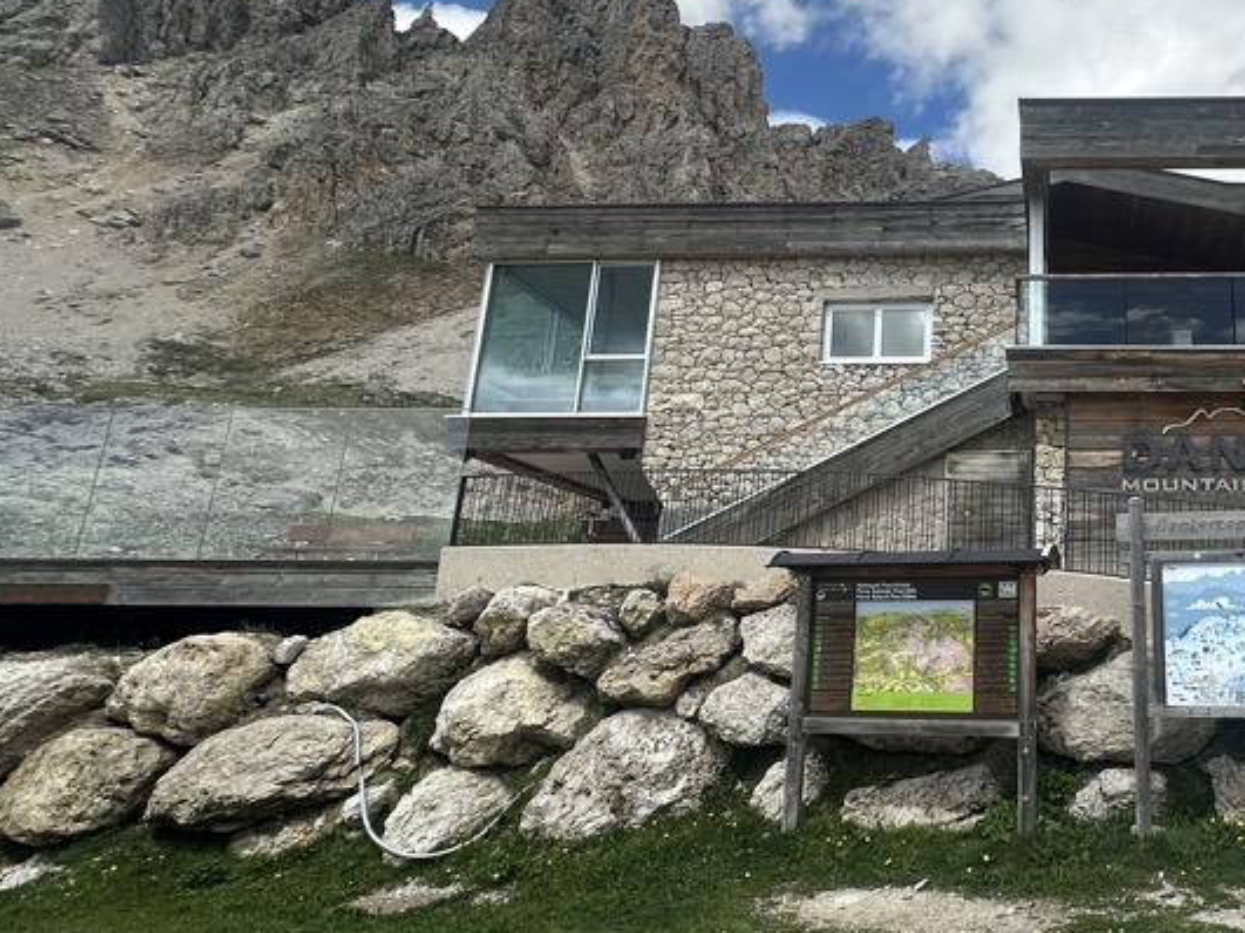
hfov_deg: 59.0
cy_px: 415
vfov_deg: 51.2
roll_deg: -0.4
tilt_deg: +14.6
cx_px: 1036
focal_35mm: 27
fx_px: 971
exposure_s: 1/1473
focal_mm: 2.22
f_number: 2.2
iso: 40
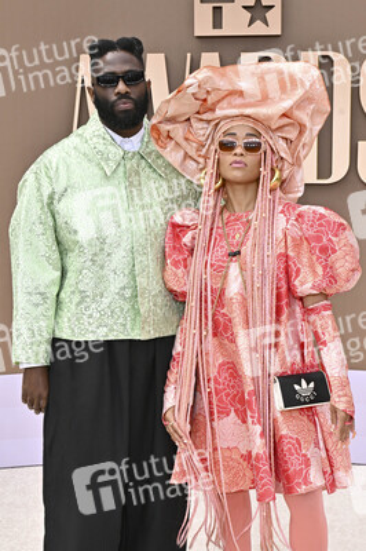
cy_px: 276
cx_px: 183
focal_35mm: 47
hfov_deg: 28.6
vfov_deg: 41.9
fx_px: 718
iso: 400
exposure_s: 1/320
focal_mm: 47
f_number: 11
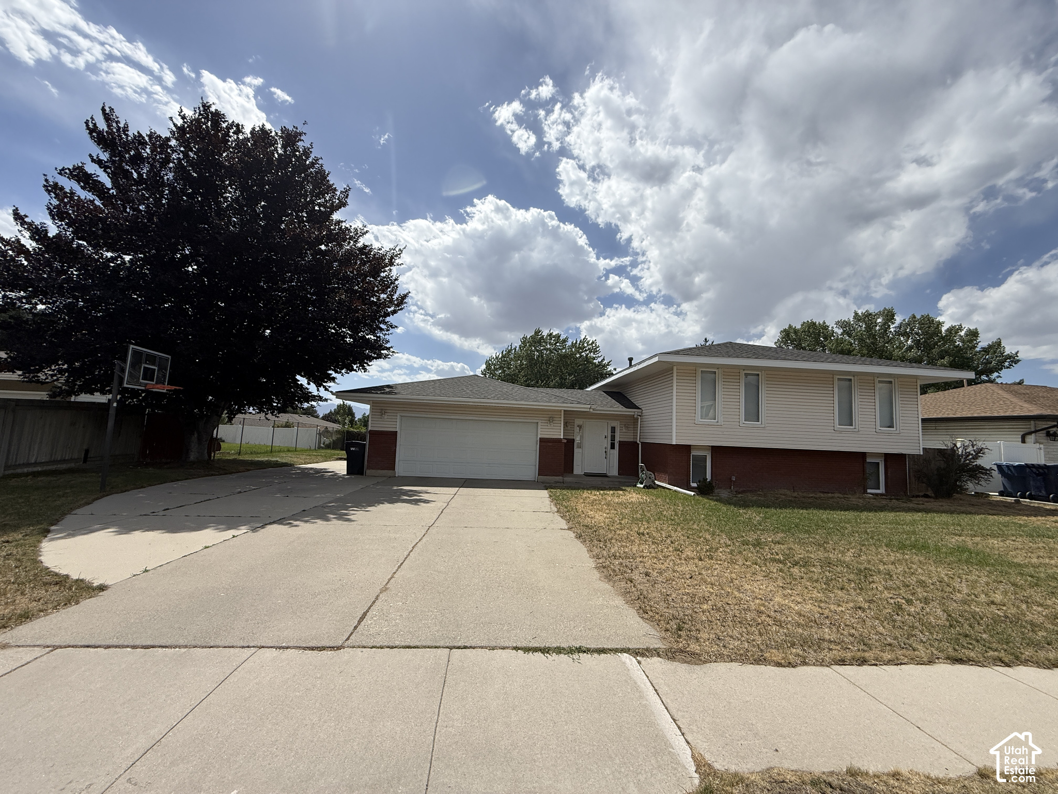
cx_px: 529
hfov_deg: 102.1
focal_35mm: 14
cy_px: 397
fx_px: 428
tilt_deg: +5.8
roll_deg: -2.4
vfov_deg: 85.7
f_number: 2.2
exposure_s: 1/3891
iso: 50
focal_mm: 2.22
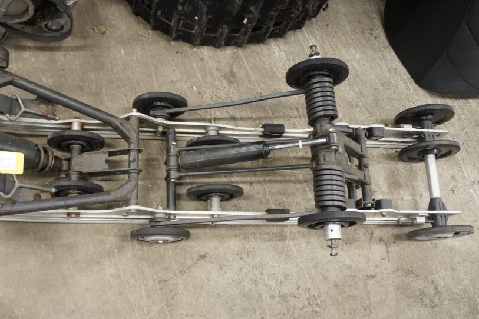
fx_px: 452
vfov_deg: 38.8
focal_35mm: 34
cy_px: 180
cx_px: 180
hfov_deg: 55.2
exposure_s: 1/60
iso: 1250
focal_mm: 18
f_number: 4
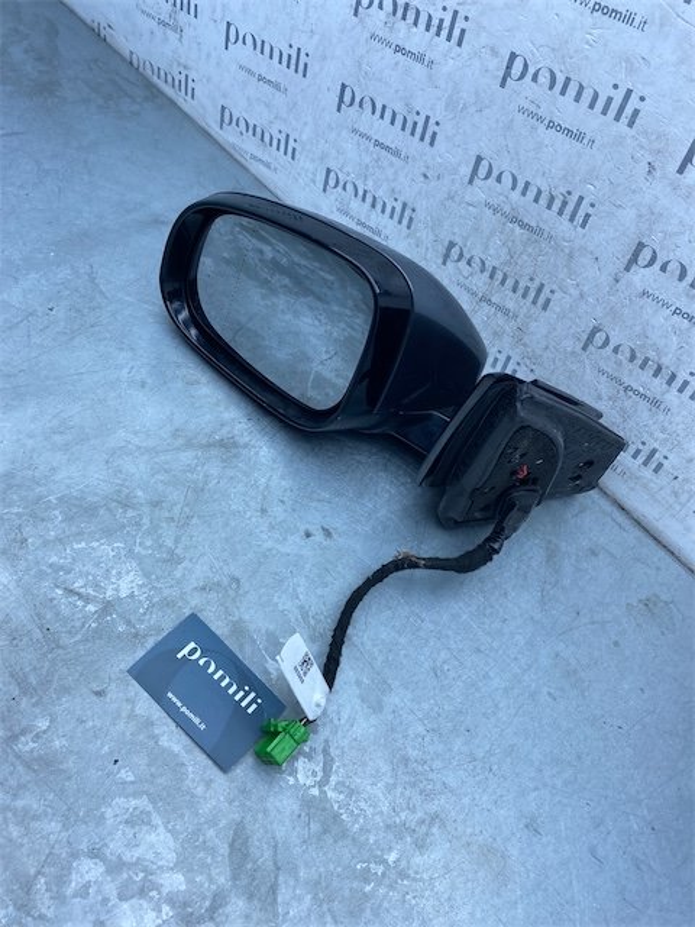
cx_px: 348
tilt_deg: -51.3
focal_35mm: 26
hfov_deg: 53.1
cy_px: 464
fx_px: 696
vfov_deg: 67.3
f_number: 1.8
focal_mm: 4.25
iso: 32
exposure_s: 1/706
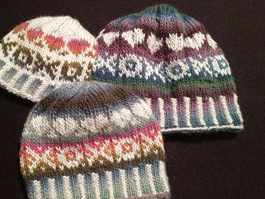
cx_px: 104
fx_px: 329
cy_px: 106
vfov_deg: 33.6
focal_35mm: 43
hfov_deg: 43.6
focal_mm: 4.28
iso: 400
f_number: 2.4
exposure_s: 1/15
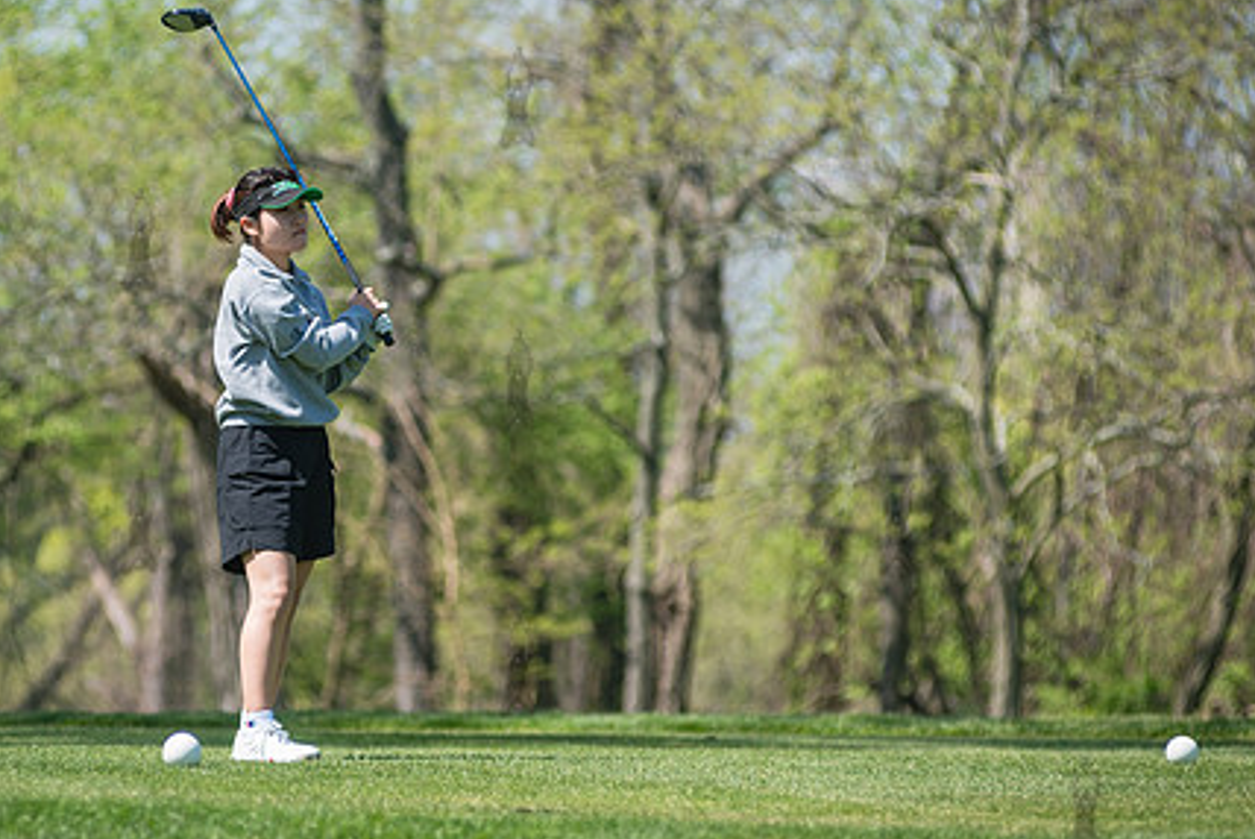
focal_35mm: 310
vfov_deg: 4.4
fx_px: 10814
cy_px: 346
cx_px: 427
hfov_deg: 6.6
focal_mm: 185
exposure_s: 1/800
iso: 100
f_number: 3.5
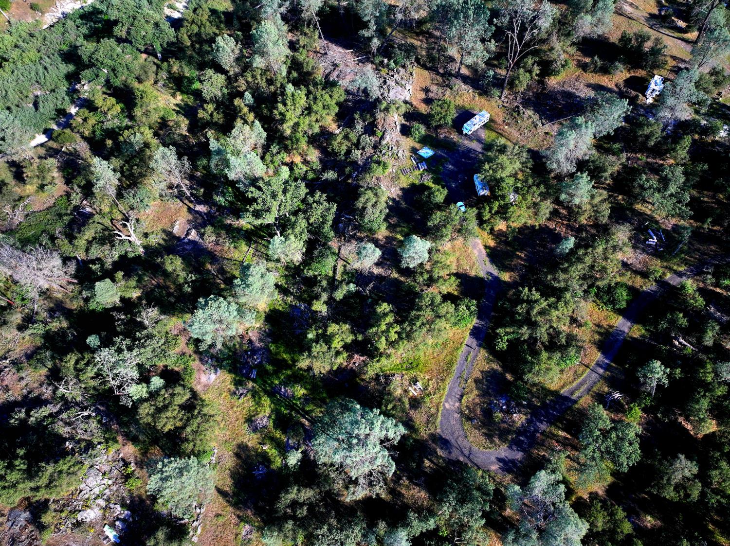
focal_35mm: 24
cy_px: 273
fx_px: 506
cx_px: 365
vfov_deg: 56.8
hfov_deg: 71.6
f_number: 2.8
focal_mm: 12.29
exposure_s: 1/80
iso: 100
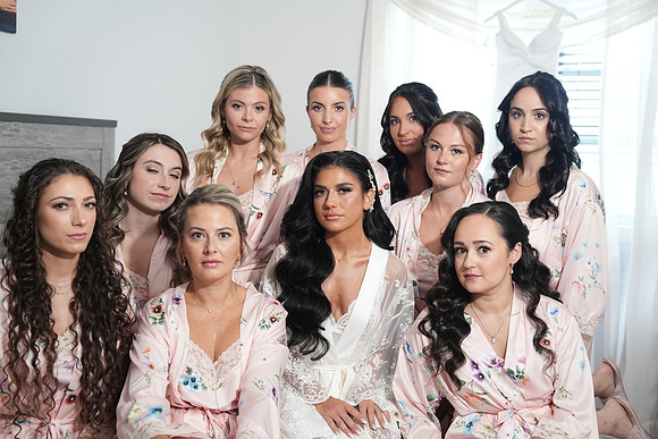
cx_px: 329
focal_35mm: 45
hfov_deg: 43.6
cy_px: 220
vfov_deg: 29.9
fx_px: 823
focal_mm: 45
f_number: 2.8
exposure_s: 1/125
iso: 3200
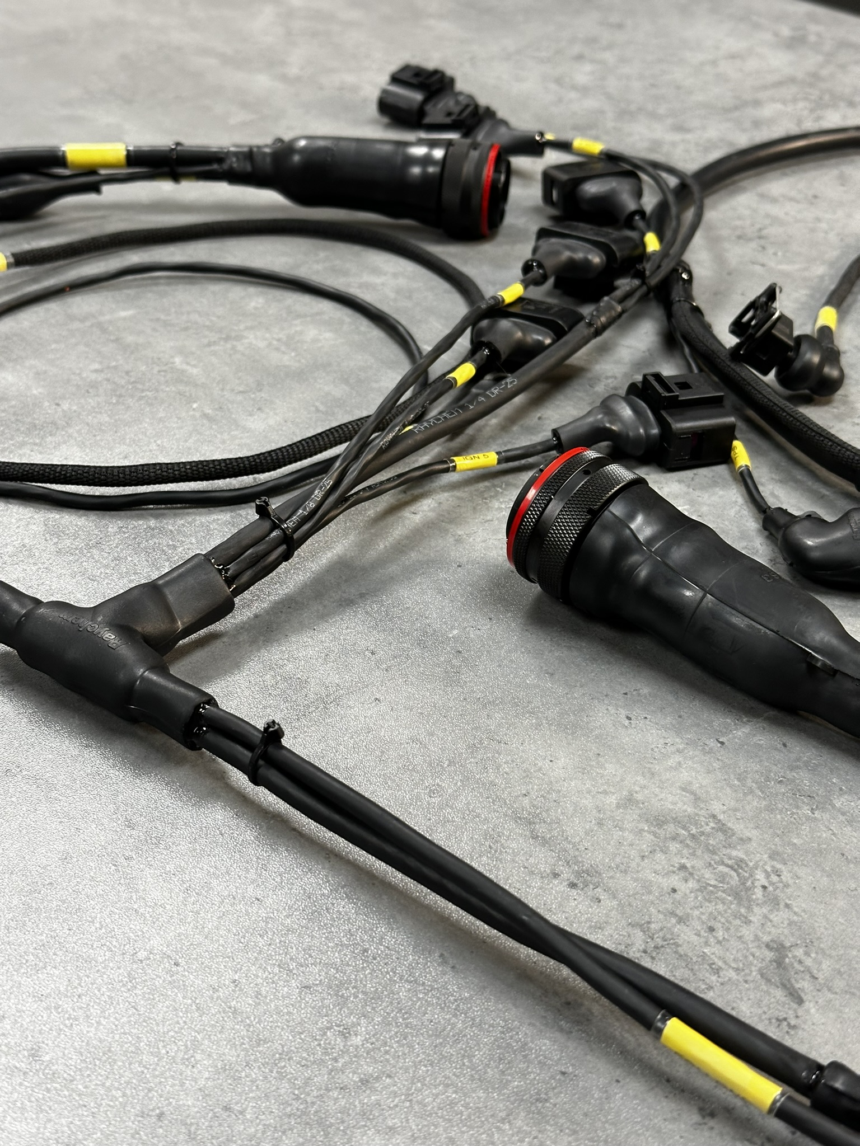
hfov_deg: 30.3
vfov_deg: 39.7
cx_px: 430
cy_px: 573
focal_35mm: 48
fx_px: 1590
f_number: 1.78
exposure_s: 1/60
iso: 125
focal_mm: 6.86
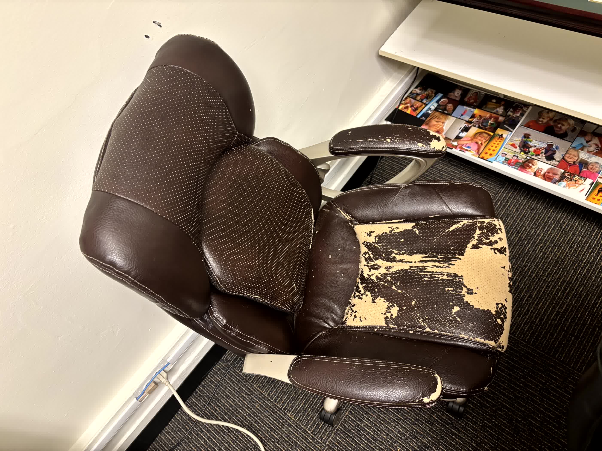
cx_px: 301
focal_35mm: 26
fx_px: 452
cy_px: 226
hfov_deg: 67.3
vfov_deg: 53.1
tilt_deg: -57.0
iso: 320
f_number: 1.6
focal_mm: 5.96
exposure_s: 1/60
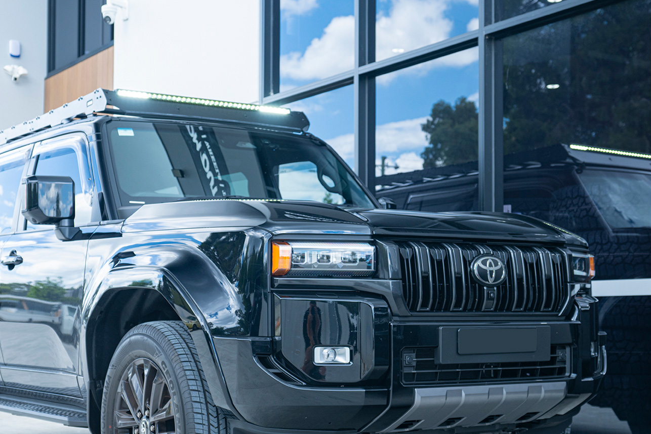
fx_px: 886
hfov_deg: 40.1
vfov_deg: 27.3
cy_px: 295
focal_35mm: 49
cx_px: 253
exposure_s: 1/60
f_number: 4
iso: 125
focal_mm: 35
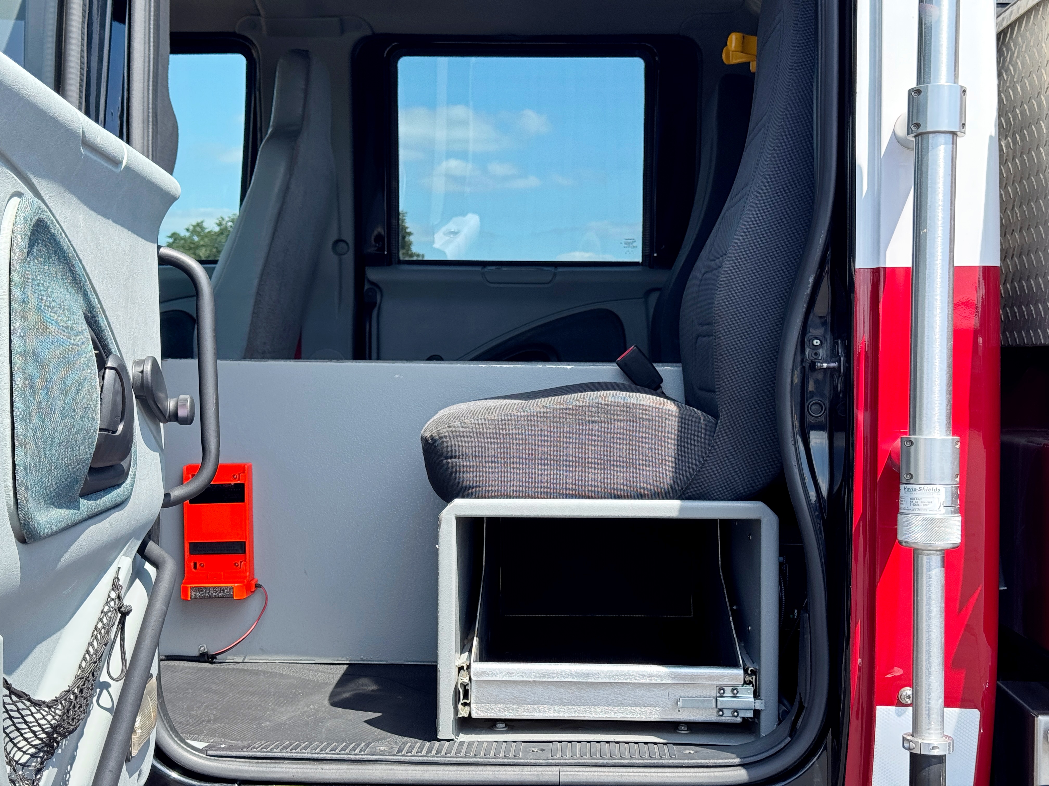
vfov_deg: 30.3
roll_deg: -0.8
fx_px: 1455
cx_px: 524
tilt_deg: -1.3
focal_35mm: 48
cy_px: 393
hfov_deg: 39.7
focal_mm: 6.76
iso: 64
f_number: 1.78
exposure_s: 1/1011
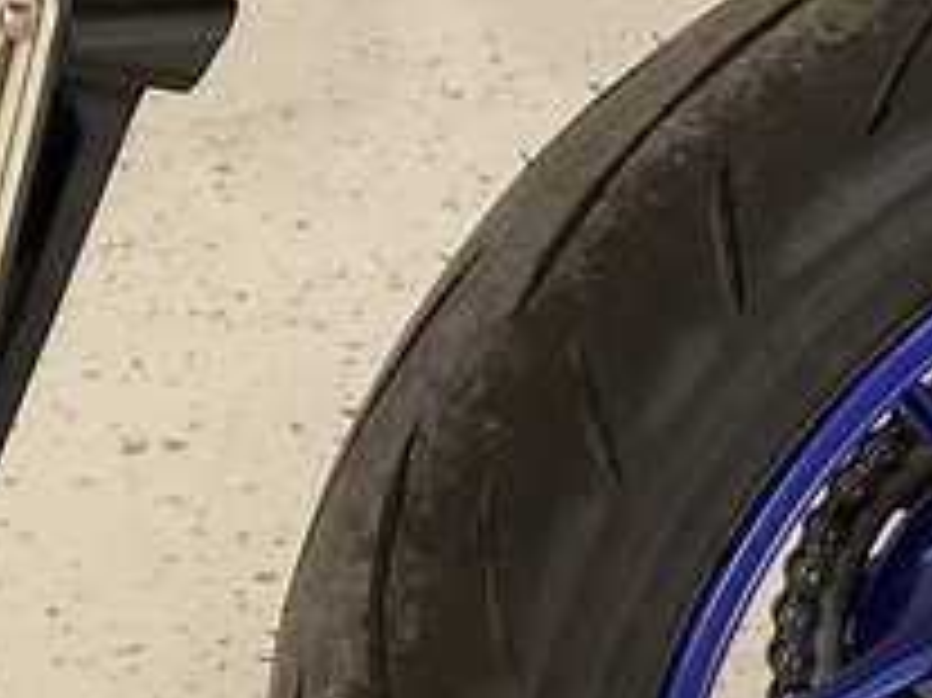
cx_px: 2170
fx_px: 4870
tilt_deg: -33.7
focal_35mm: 181
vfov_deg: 8.2
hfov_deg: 9.8
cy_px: 45
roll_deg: -5.0
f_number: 1.8
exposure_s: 1/100
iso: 80
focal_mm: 4.25
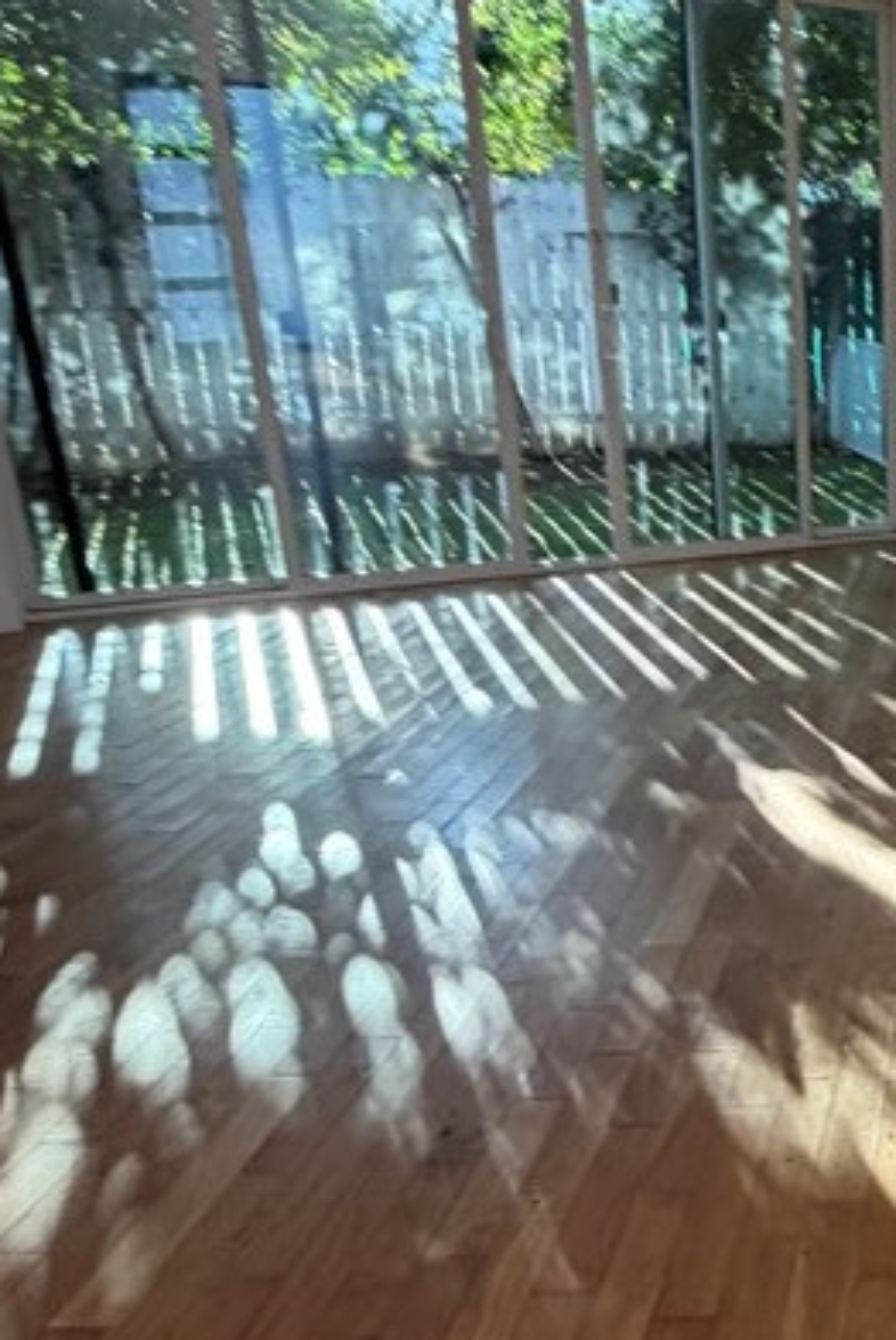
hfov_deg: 29.8
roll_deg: +2.6
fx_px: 1416
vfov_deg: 50.5
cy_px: 762
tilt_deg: -23.0
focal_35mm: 38
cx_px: 1088
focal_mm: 2.22
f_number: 2.2
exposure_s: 1/120
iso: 250
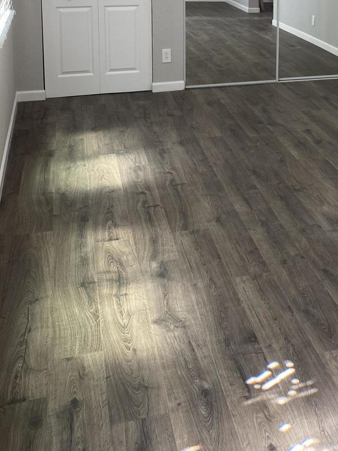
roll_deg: -1.0
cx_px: 273
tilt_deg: -8.9
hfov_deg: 28.5
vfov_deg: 35.3
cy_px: 20
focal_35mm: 50
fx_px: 651
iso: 50
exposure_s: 1/120
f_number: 1.8
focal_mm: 4.25
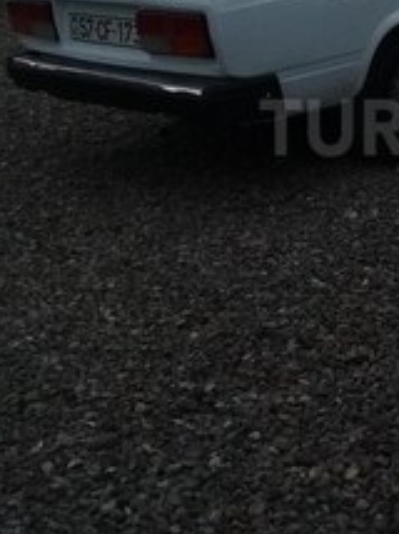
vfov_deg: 26.7
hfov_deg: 19.4
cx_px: 451
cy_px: 127
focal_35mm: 72
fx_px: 1109
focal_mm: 3.3
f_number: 2.2
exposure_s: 1/702
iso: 64
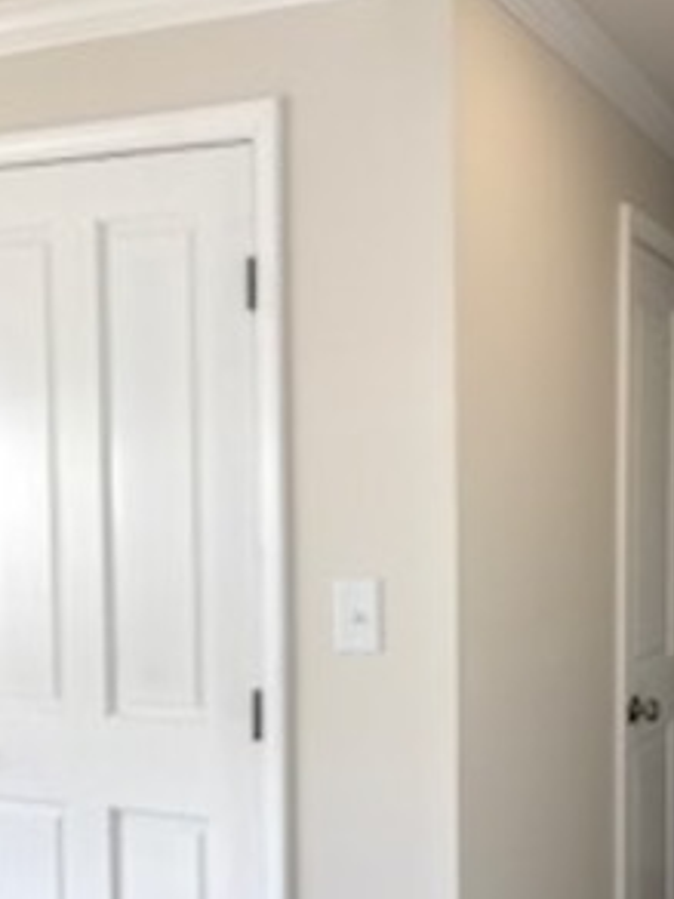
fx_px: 1194
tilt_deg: -3.0
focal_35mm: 46
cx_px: 542
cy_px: 582
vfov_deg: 40.8
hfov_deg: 30.7
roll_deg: +1.0
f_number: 1.8
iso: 20
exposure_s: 1/60
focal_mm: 3.99
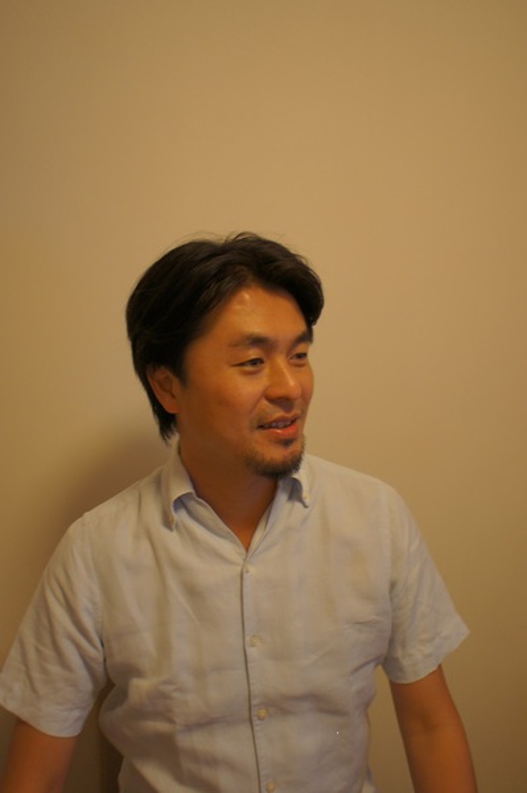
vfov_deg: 73.8
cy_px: 396
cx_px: 264
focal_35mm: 24
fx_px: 528
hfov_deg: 53.1
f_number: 2.8
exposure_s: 1/30
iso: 200
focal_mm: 16
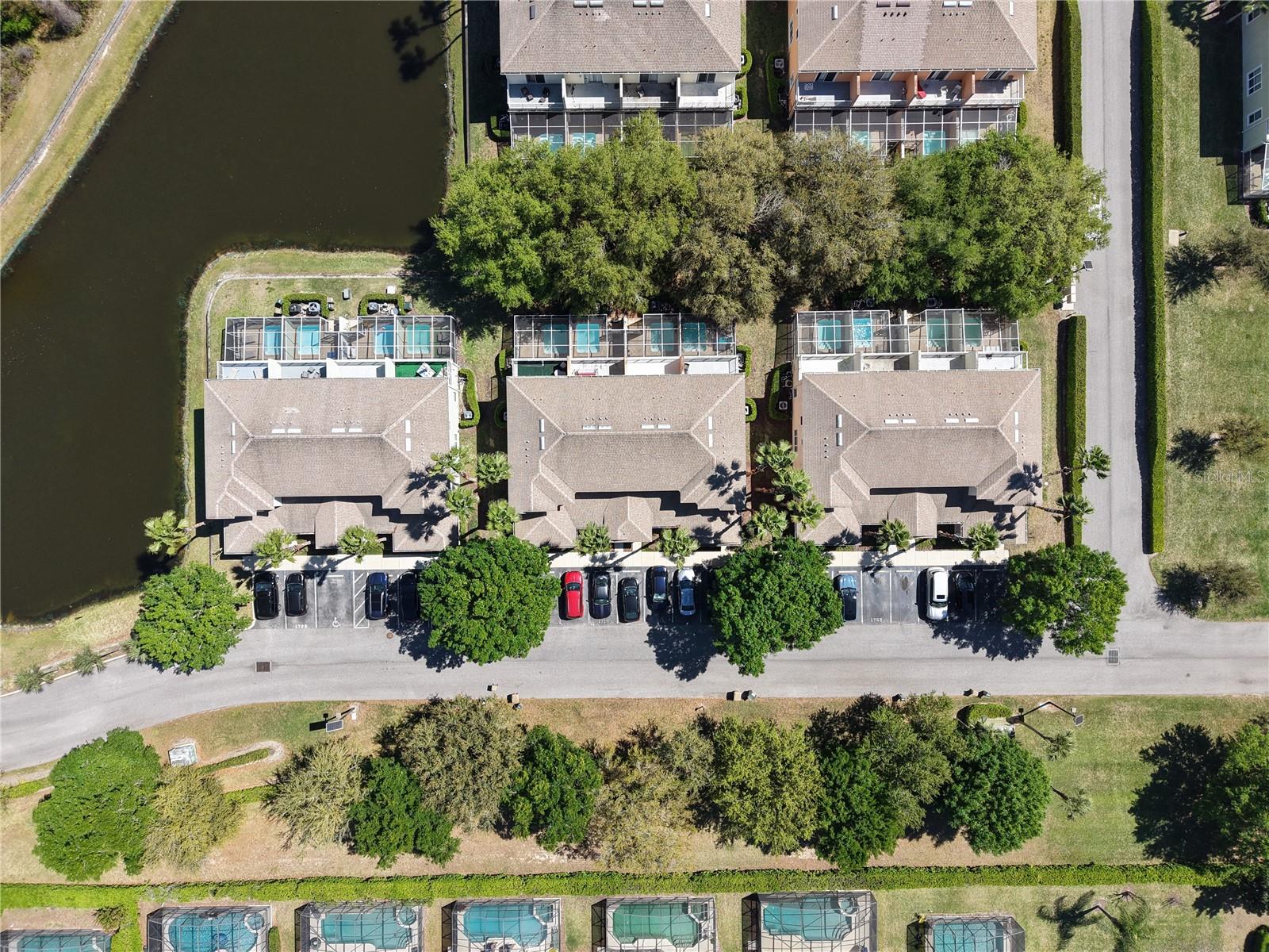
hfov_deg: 71.6
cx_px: 634
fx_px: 880
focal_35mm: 24
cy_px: 476
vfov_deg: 56.8
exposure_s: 1/3000
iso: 170
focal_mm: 8.67
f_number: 1.8
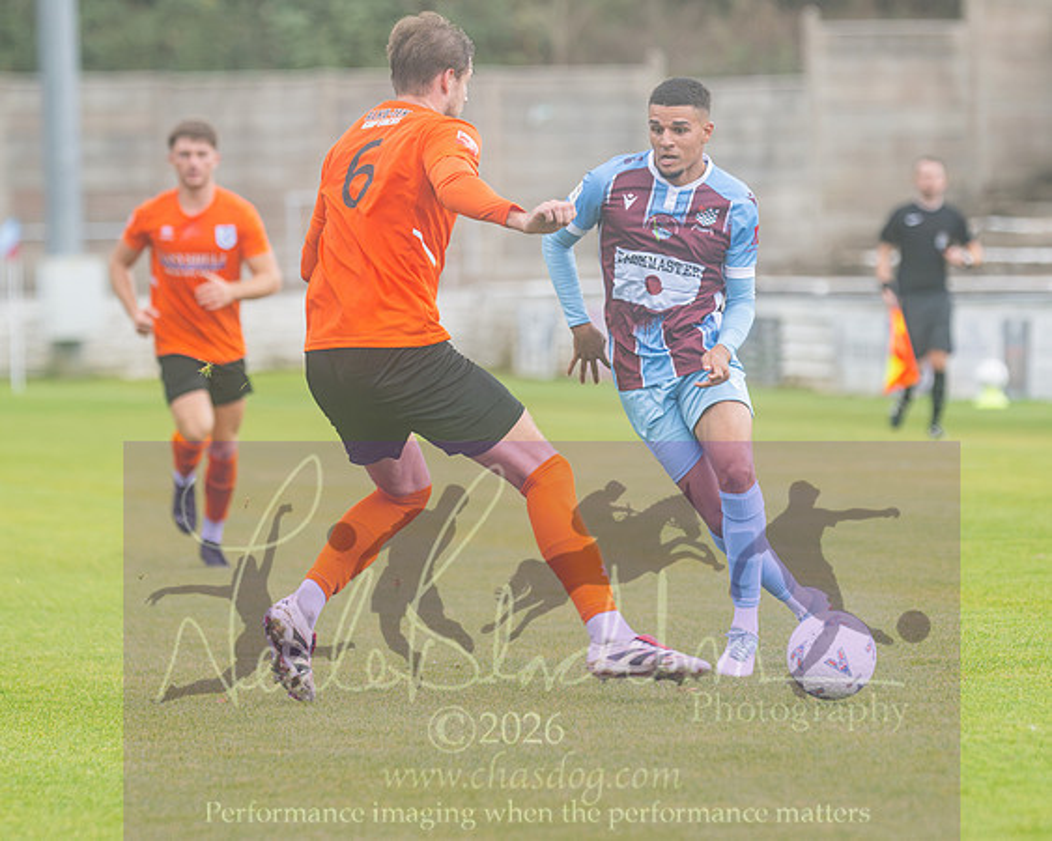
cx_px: 665
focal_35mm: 338
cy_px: 379
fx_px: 10510
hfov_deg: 5.7
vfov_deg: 4.6
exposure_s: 1/1250
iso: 500
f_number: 2.8
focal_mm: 195
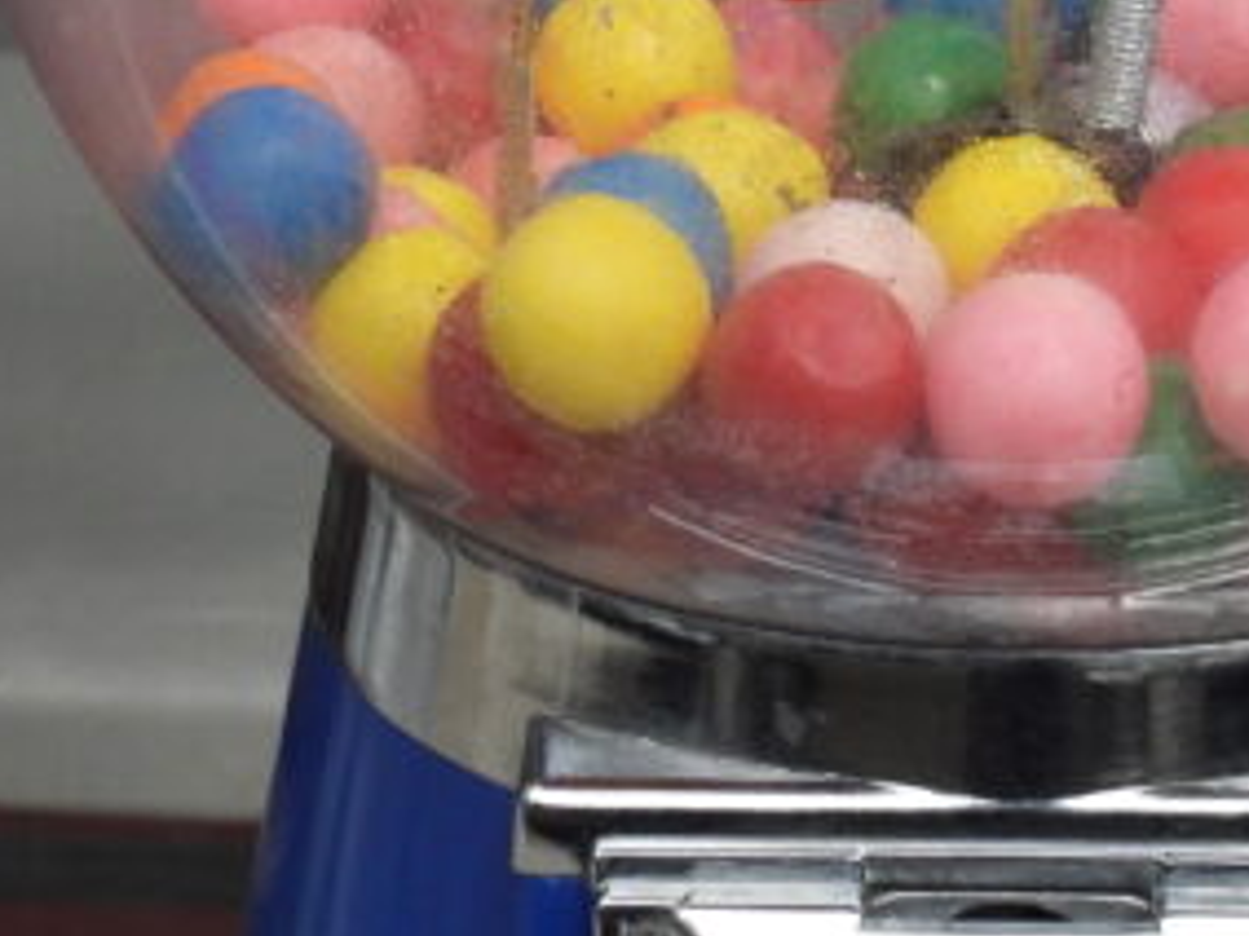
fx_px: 11000
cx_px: 1112
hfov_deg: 6.5
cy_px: 79
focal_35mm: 305
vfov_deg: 4.9
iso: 400
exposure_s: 1/1250
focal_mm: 22.3
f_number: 5.6
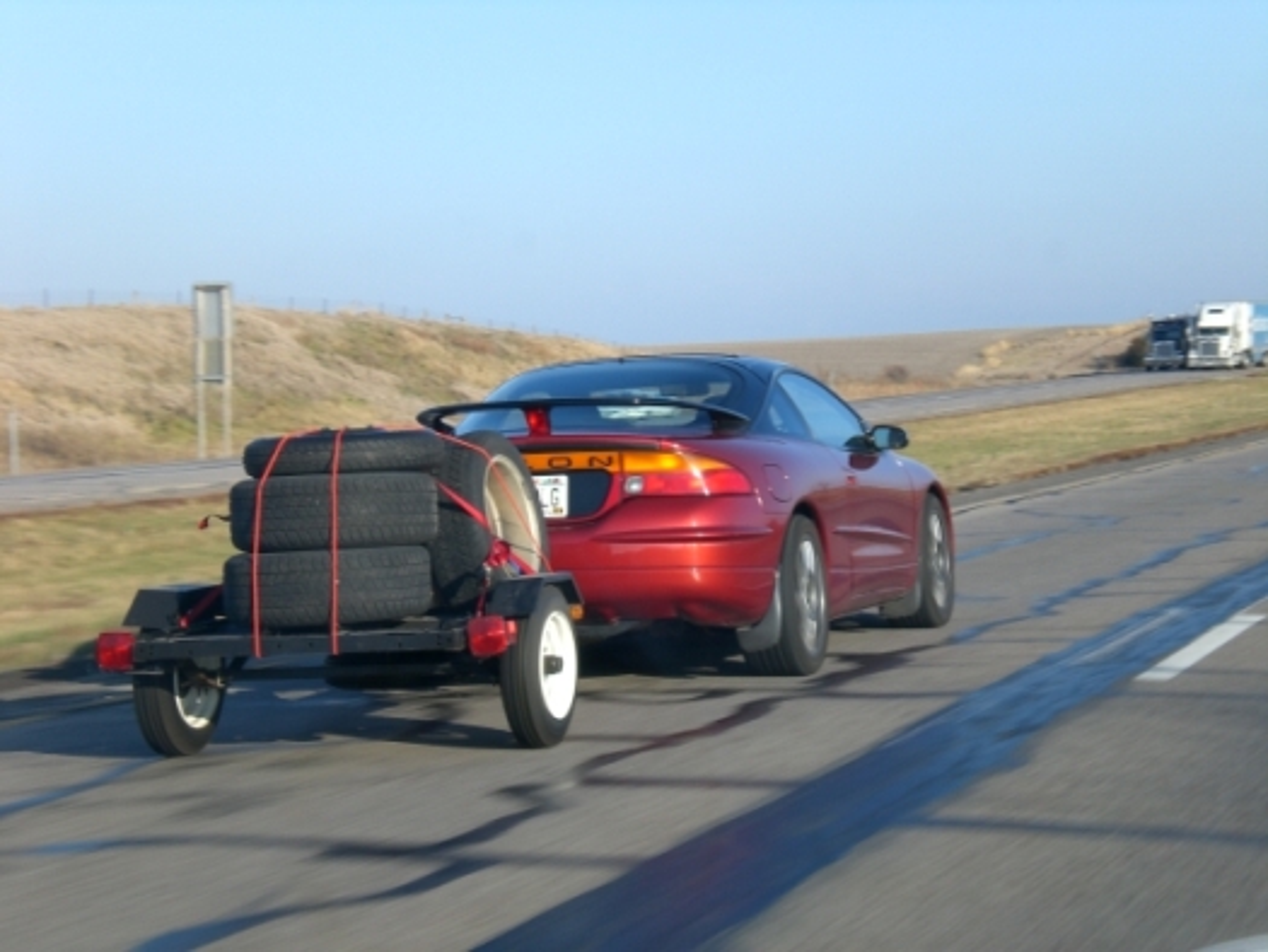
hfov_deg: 22.5
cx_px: 634
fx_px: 3188
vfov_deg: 17.0
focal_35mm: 87
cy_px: 476
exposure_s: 1/160
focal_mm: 14.49
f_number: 5
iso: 50
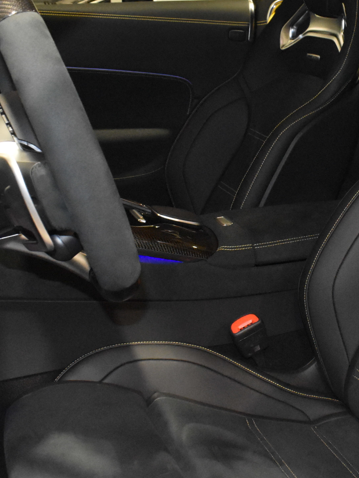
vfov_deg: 35.5
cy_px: 261
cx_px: 322
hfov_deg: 26.2
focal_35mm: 54
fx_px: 747
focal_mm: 18
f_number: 8
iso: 6400
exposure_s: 1/60
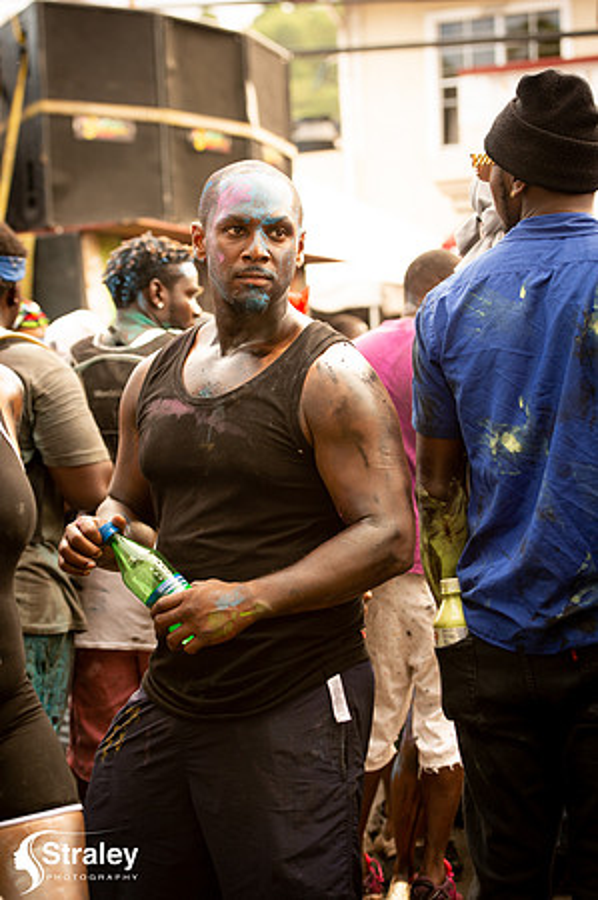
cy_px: 450
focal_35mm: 82
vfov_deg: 24.8
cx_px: 299
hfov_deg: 16.6
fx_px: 2048
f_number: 5
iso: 640
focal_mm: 82
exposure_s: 1/320
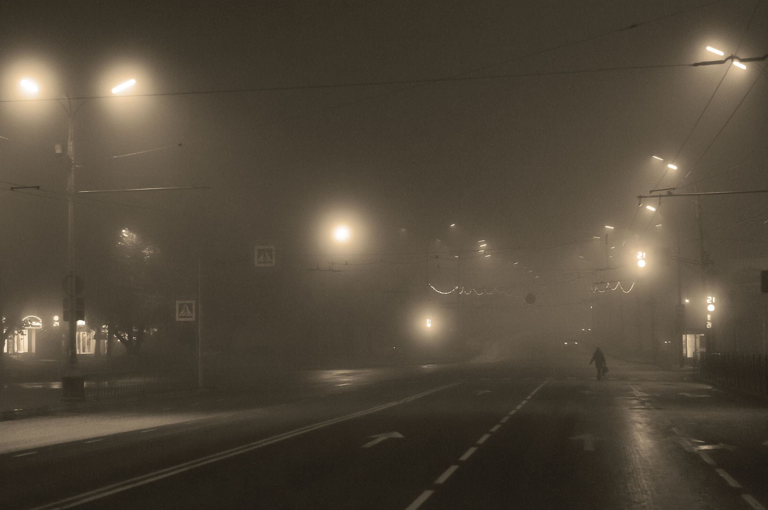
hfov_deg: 25.1
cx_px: 385
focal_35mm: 81
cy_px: 245
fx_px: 1726
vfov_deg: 16.8
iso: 800
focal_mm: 50
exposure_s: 1/125
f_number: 2
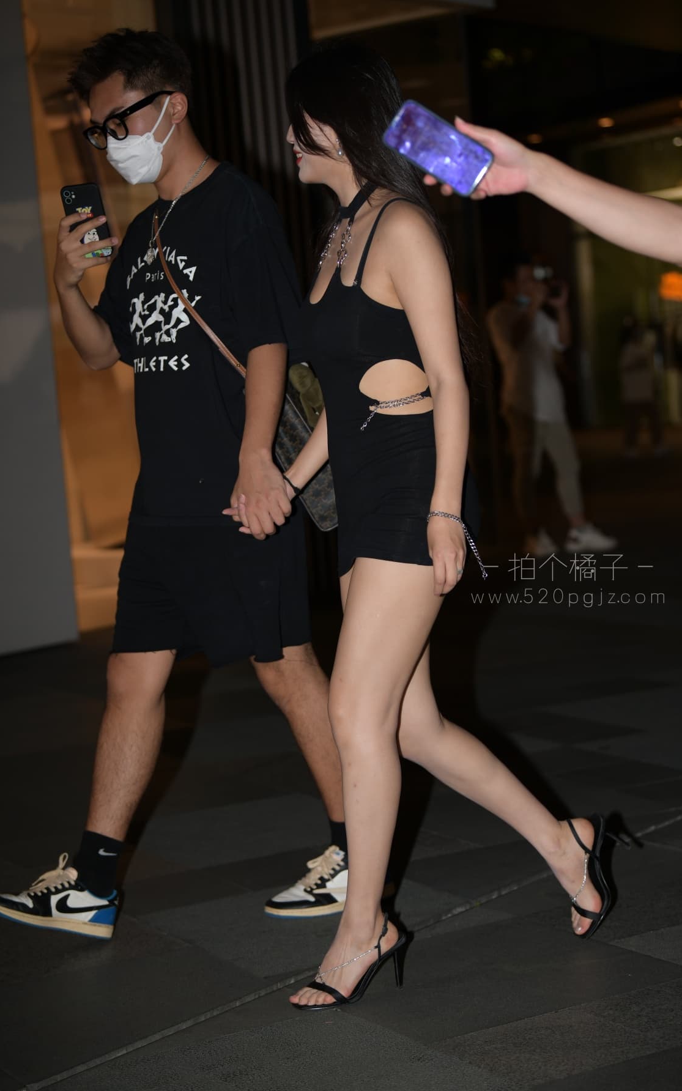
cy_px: 549
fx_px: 2141
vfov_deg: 28.6
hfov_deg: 18.1
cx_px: 336
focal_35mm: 72
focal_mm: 70
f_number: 3.2
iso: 250
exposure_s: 1/200
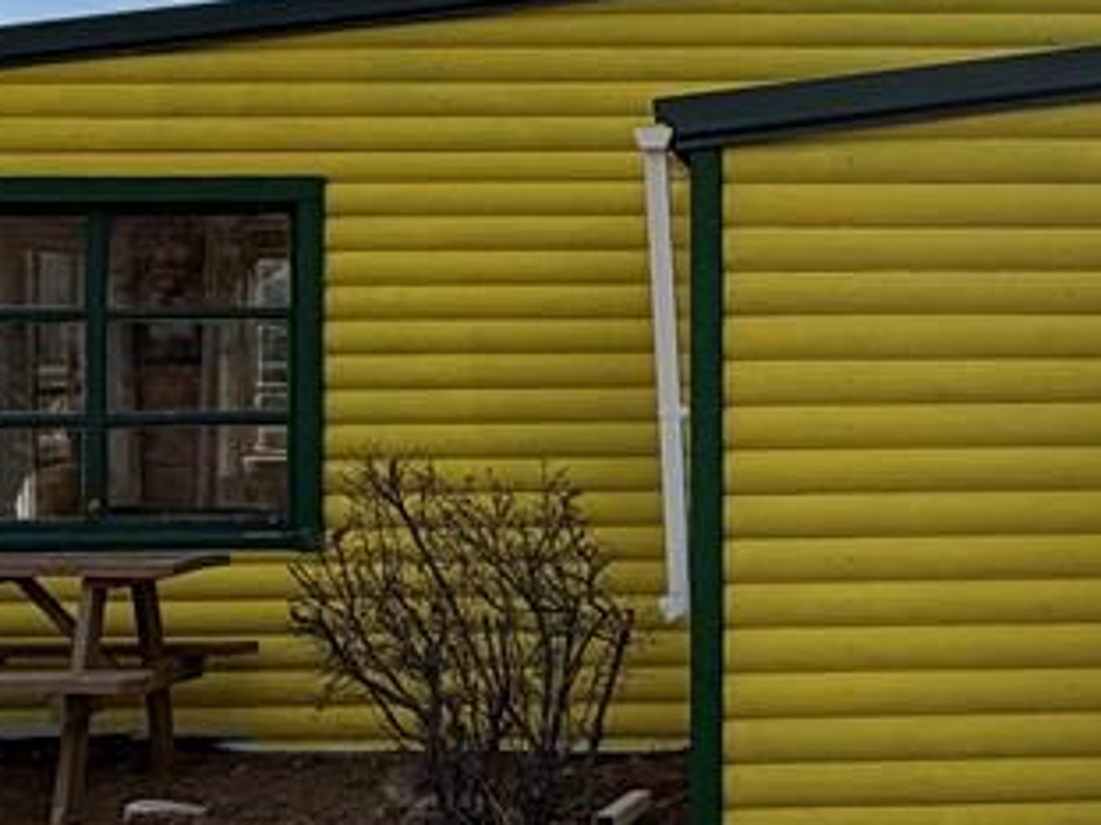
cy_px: 269
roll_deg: +0.2
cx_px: 966
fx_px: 2289
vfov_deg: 20.4
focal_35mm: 72
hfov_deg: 26.3
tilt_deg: +1.9
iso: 20
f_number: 2.2
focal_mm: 2.22
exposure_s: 1/1613
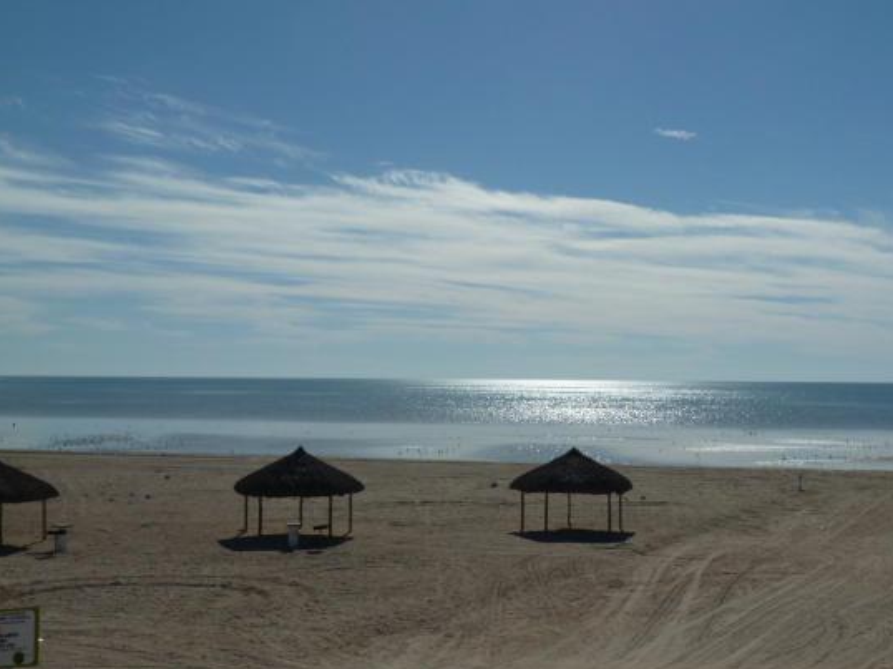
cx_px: 526
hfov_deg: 38.1
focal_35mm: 50
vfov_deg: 29.1
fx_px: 1289
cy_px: 370
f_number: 6.3
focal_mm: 6.9
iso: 80
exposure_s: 1/1000
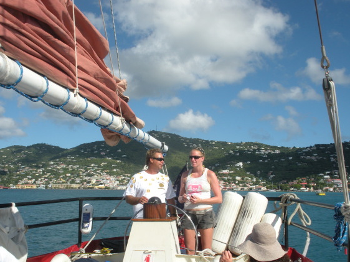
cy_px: 142
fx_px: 414
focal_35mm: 41
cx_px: 195
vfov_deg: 35.1
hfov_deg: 45.7
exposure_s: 1/538
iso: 88
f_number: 5.6
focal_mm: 6.3
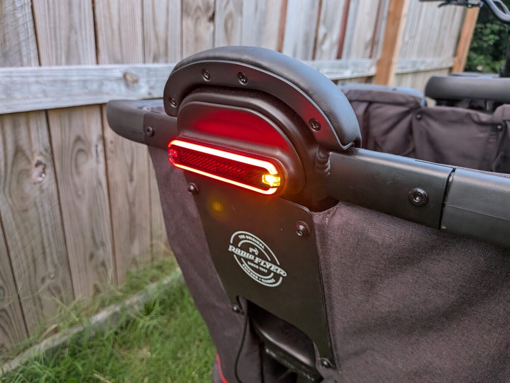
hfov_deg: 71.6
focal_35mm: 24
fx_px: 354
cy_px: 192
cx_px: 255
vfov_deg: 56.8
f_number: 1.7
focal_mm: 4.53
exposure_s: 1/431
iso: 406
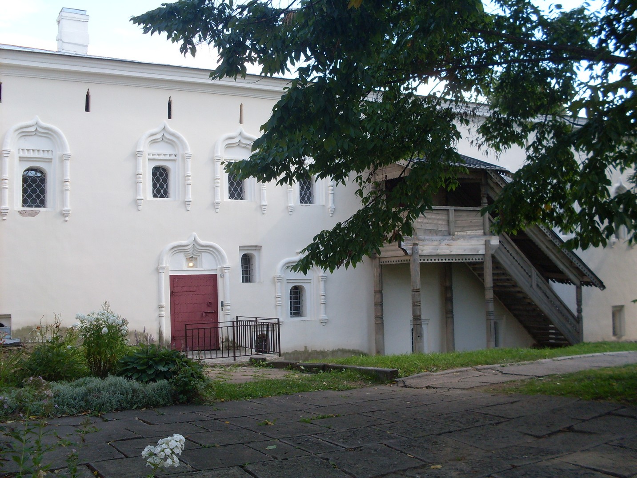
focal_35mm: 38
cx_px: 318
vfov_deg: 37.7
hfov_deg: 49.0
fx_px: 699
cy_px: 239
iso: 80
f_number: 2.8
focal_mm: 6.3
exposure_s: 1/350
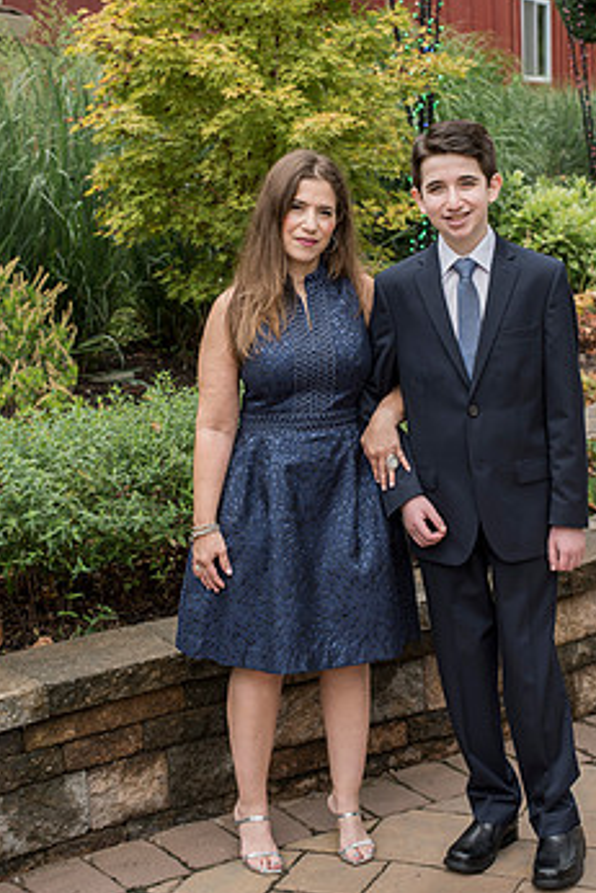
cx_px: 374
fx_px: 1612
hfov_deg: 20.9
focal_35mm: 65
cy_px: 359
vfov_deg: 30.9
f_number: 5.6
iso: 200
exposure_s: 1/125
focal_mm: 50
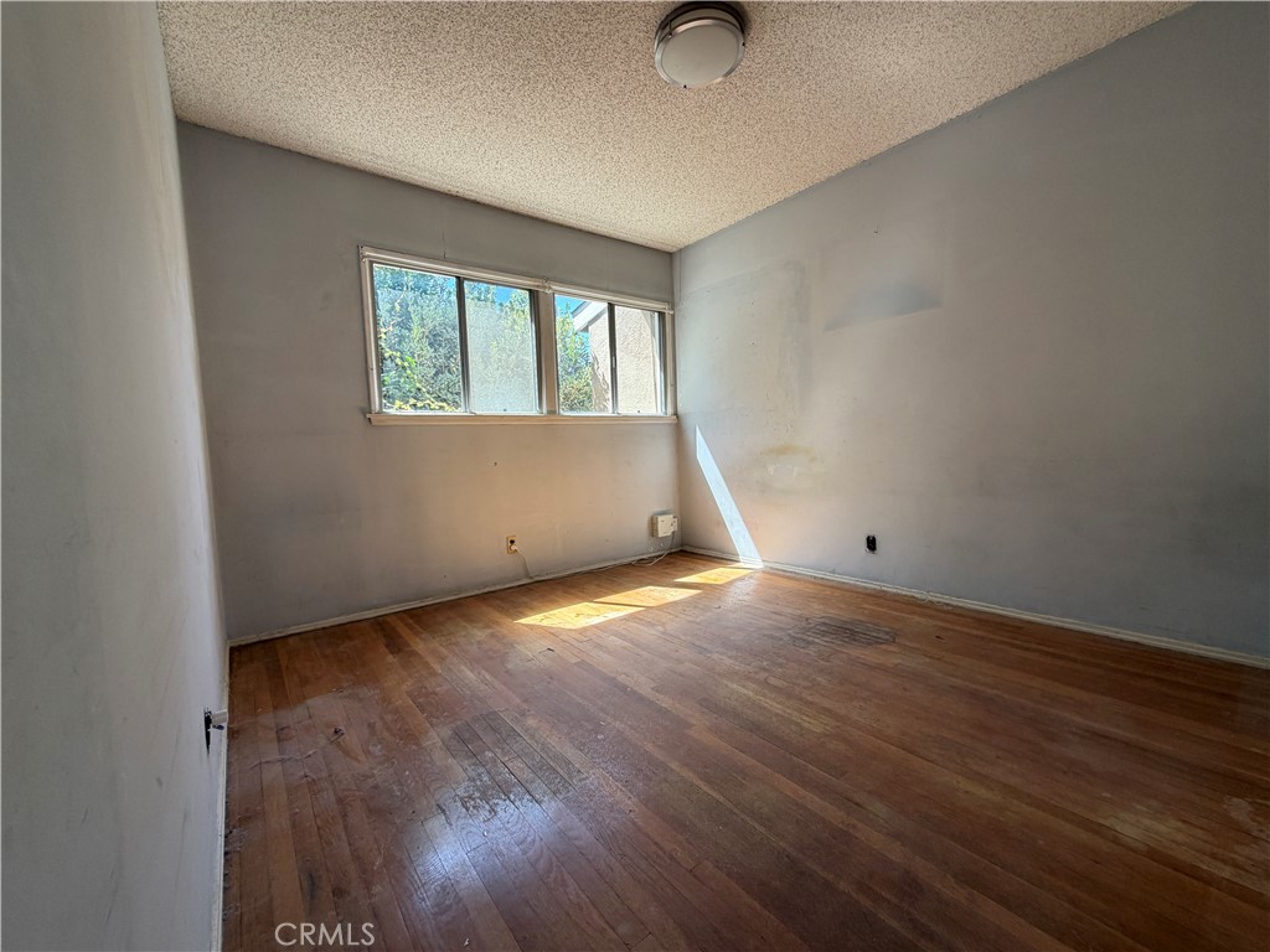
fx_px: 514
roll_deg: +2.5
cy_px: 476
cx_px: 635
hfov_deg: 102.1
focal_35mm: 14
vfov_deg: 85.7
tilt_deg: -4.3
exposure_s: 1/121
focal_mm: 2.22
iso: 80
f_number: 2.2
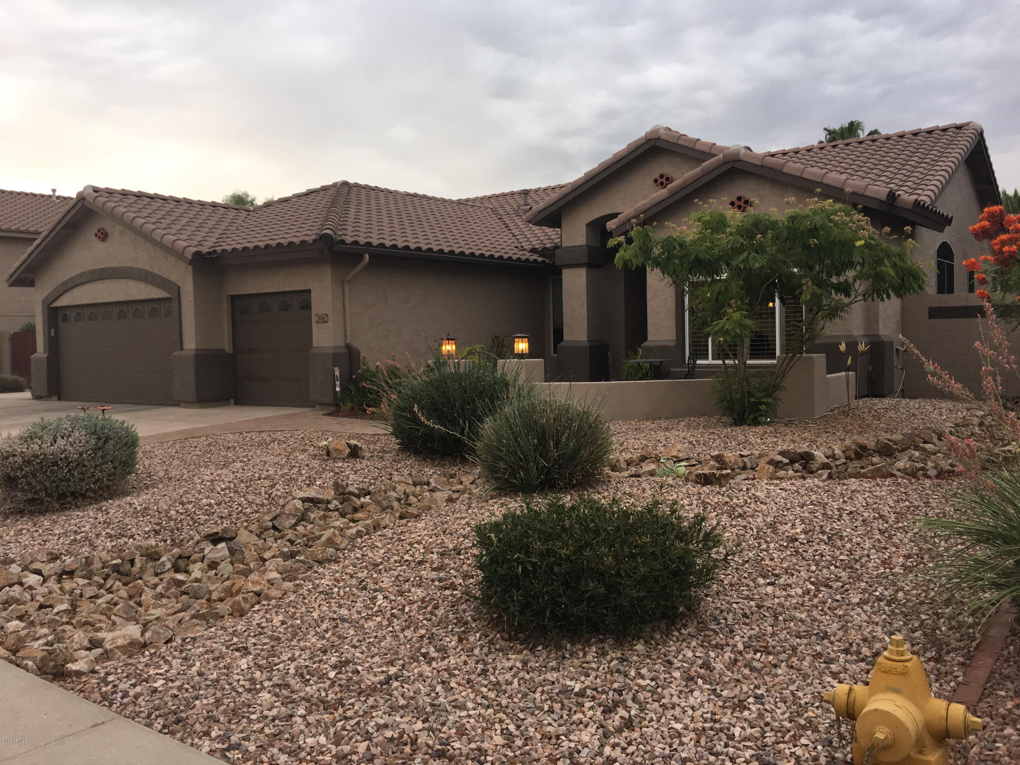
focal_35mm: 29
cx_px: 510
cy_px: 382
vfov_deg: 48.2
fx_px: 855
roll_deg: +0.2
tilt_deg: -0.9
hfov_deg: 61.7
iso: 50
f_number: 2.2
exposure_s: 1/120
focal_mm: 4.15
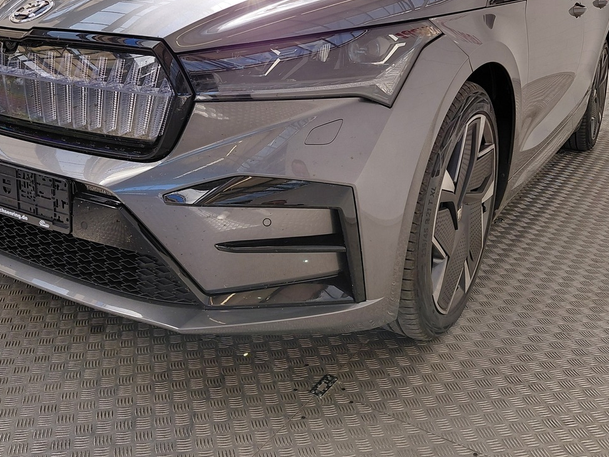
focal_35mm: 37
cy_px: 129
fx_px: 651
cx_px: 263
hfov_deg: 50.0
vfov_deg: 37.9
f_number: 1.8
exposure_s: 1/564
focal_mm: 4.69
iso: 50
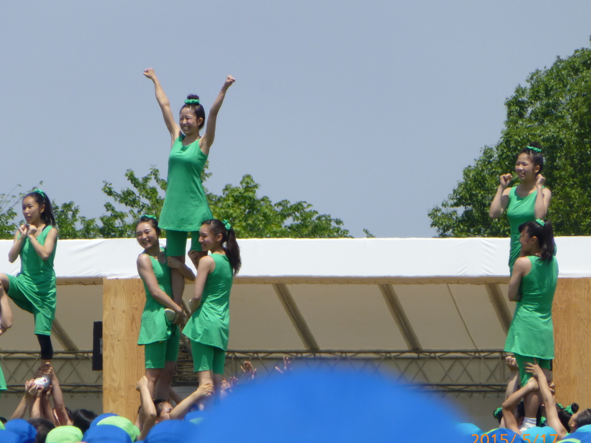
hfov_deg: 3.2
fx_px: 10482
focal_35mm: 614
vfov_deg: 2.4
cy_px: 213
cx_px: 229
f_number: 6.4
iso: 100
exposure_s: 1/500
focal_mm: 86
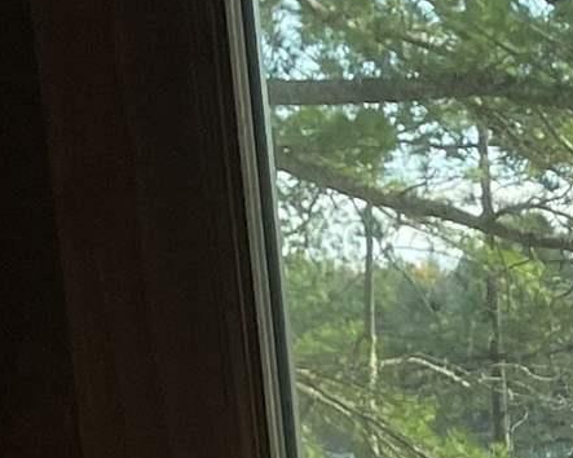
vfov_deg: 8.2
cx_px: 1543
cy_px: 1036
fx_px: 2983
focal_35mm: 176
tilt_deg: -12.9
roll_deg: +1.0
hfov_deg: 9.3
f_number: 1.6
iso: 32
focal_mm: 4.2
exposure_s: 1/237
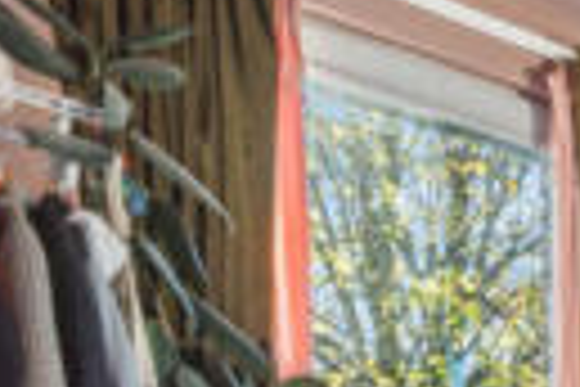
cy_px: 731
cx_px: 1054
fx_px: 1305
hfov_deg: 19.0
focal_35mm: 81
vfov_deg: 14.5
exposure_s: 1/40
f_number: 11
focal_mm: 16
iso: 400
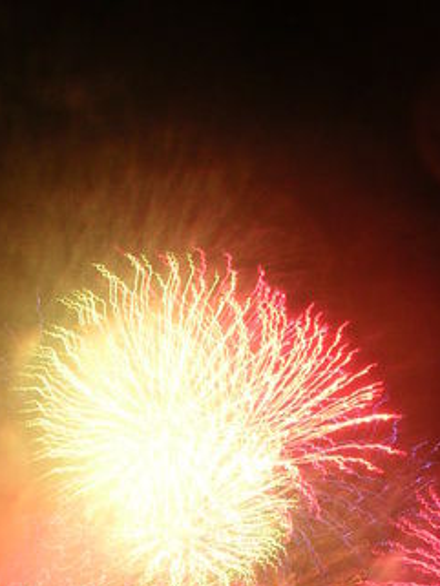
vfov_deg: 26.6
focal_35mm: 71
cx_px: 141
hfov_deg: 20.7
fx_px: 1202
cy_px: 517
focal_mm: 5.8
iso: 50
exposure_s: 4
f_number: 5.6
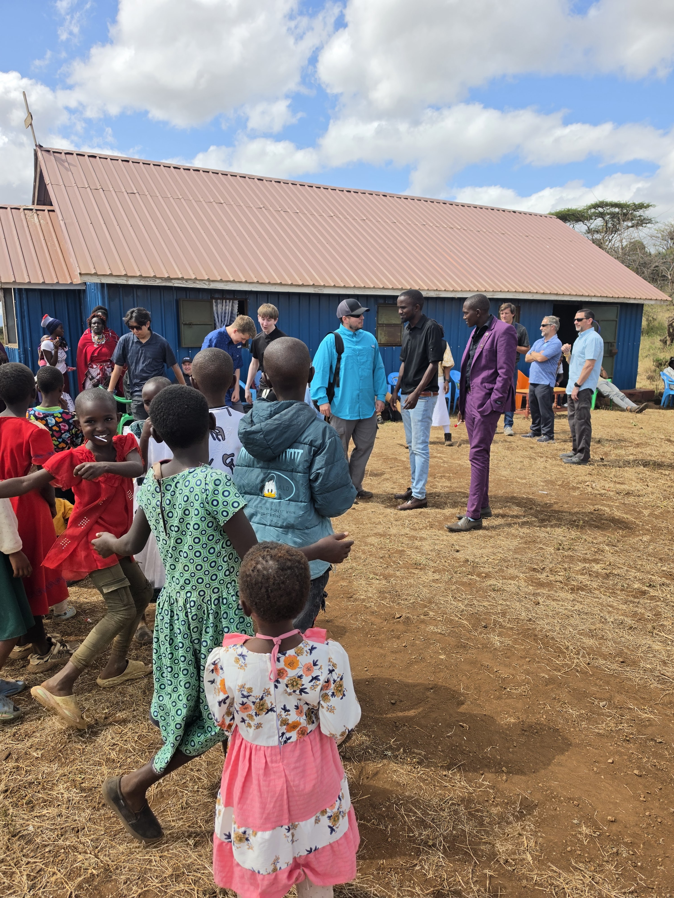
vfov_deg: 73.9
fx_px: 597
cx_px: 337
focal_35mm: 23
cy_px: 449
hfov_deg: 58.9
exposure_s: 1/7329
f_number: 1.4
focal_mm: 6.5
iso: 64
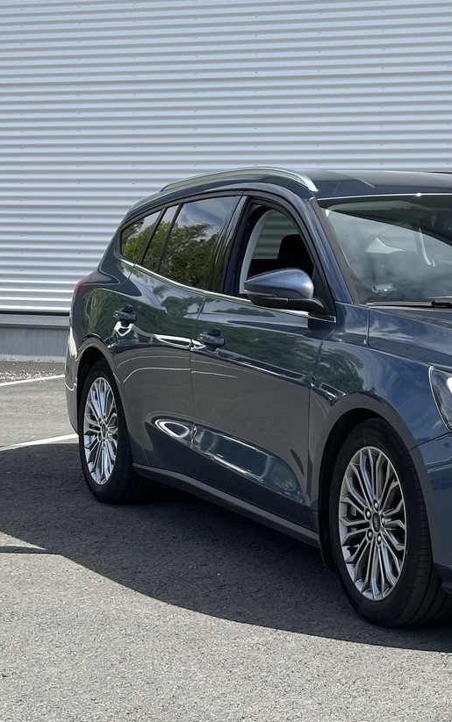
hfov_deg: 14.4
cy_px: 293
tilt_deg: -0.5
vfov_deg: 23.3
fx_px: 1753
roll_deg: -0.1
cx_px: 498
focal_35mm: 89
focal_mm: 6.86
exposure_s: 1/1376
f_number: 1.78
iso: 64
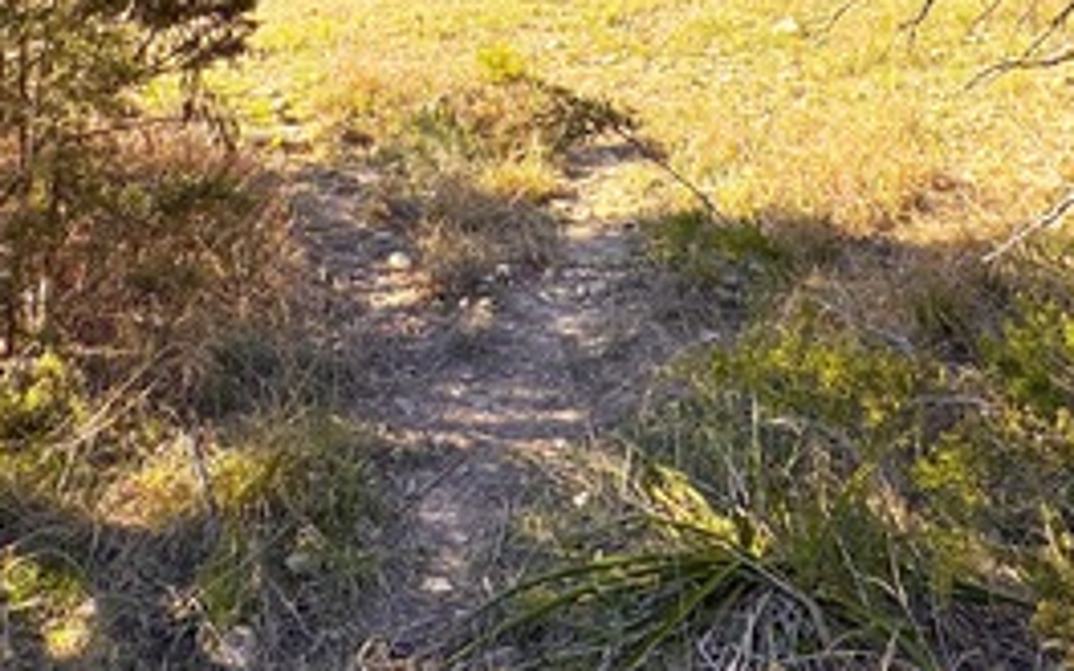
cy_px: -114
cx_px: 509
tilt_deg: +0.3
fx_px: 1054
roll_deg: -0.4
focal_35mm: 36
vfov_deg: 30.5
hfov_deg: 54.0
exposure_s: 1/636
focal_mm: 2.22
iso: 40
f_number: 2.2
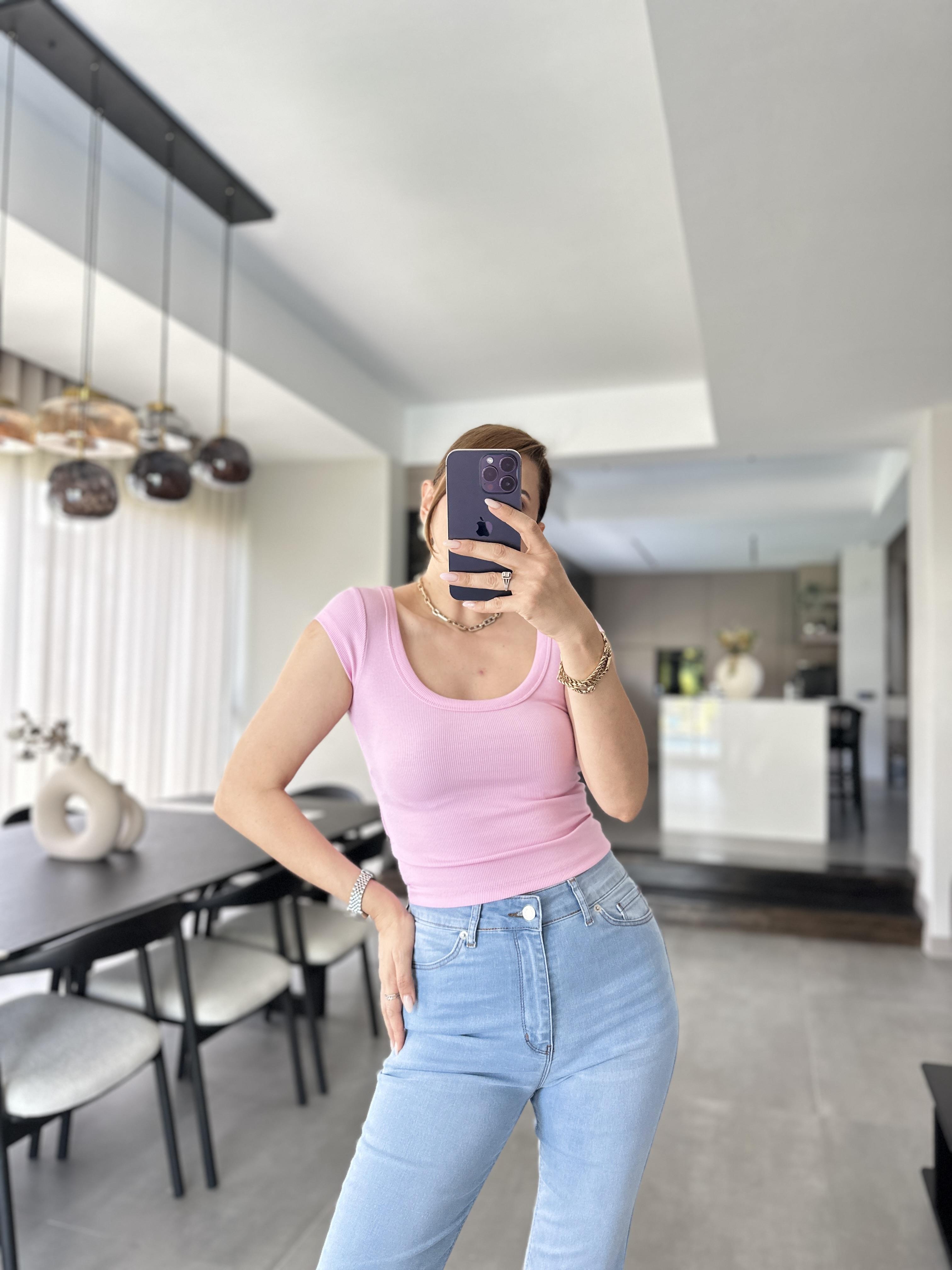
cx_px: 476
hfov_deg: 56.8
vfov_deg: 71.6
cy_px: 635
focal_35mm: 24
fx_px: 880
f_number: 1.78
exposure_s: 1/92
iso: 250
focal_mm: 6.86
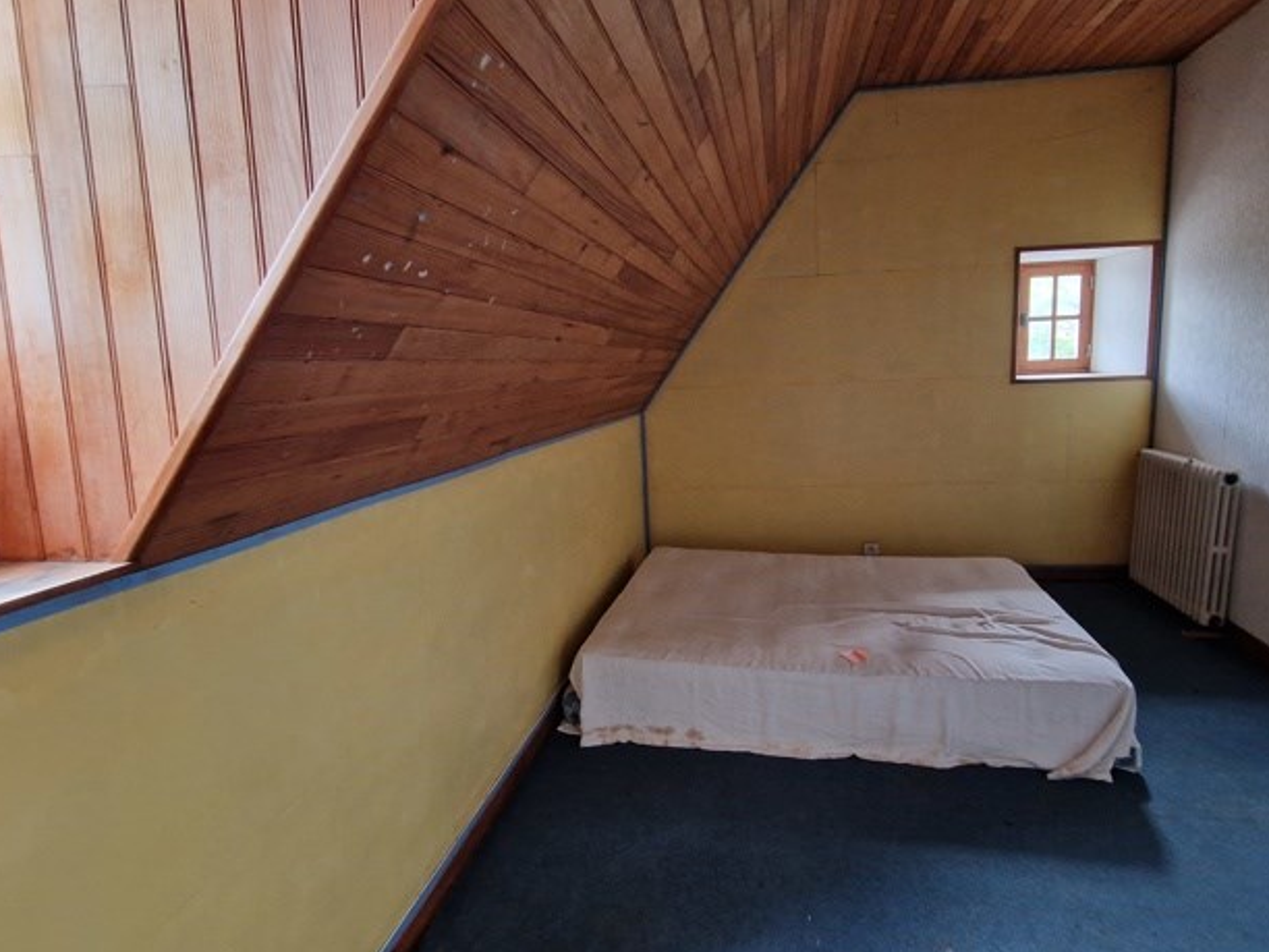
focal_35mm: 17
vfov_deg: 74.7
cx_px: 717
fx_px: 623
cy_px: 452
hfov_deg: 90.5
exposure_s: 1/50
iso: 400
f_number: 2.2
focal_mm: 2.2
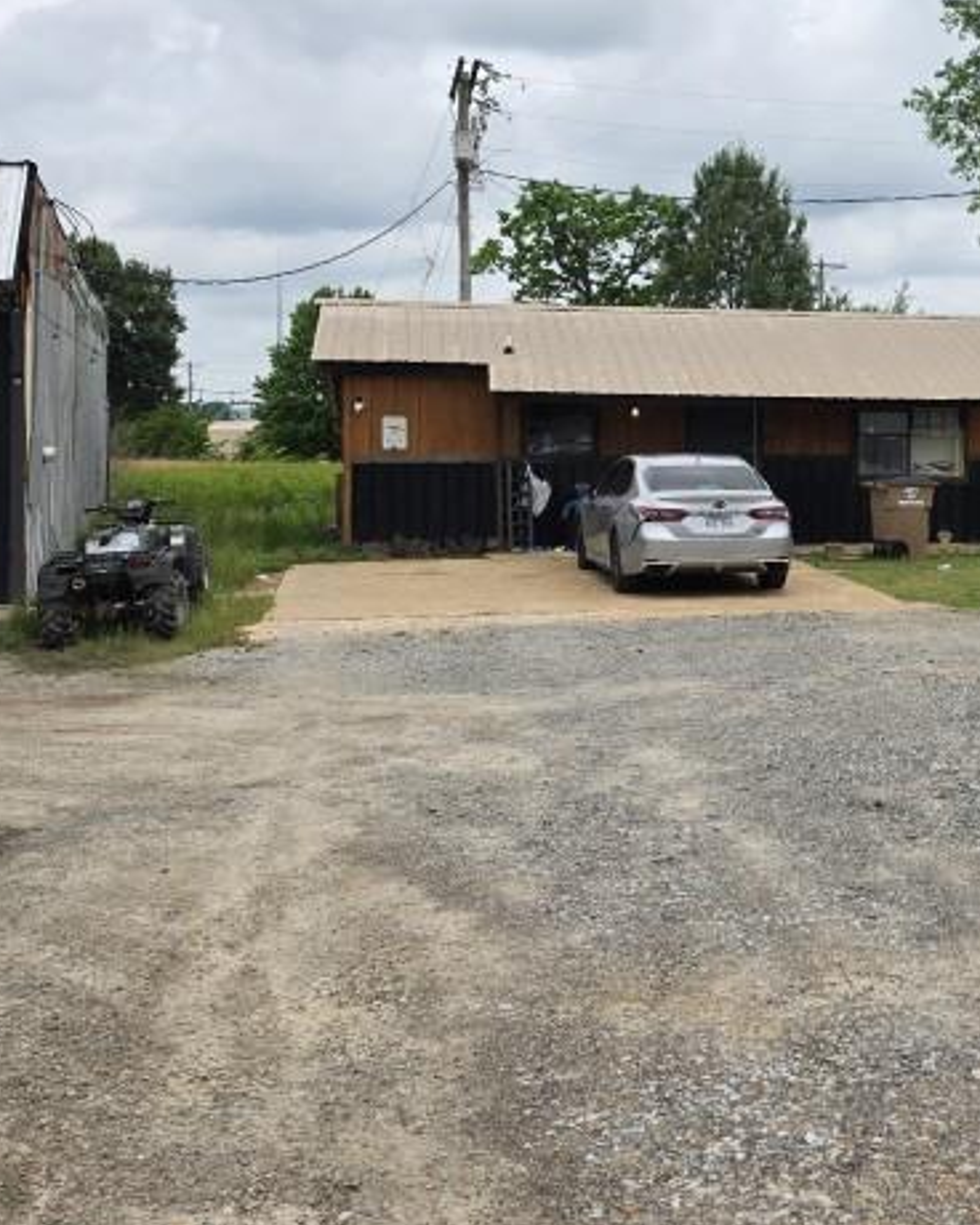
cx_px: 937
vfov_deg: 37.1
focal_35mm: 50
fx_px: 1813
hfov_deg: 28.7
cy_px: 439
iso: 64
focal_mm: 6.5
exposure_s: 1/6147
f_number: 1.4
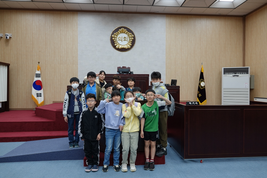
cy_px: 89
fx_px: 178
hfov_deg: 73.8
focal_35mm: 24
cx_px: 134
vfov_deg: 53.1
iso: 100
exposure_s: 1/30
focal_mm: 8.8
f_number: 2.4
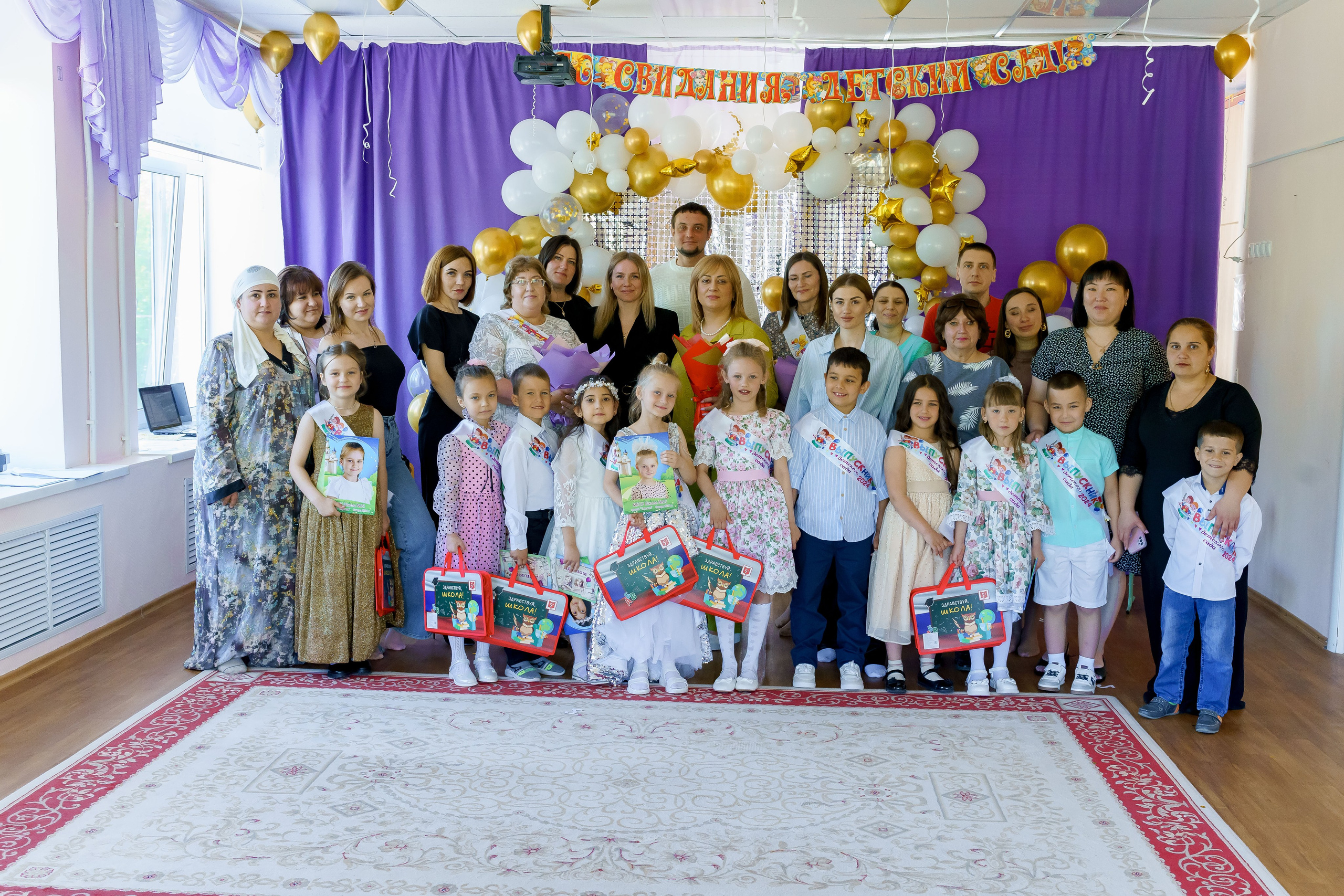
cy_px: 445
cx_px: 685
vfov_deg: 35.9
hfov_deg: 51.9
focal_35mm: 37
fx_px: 1381
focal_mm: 36
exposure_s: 1/160
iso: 3200
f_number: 5.6
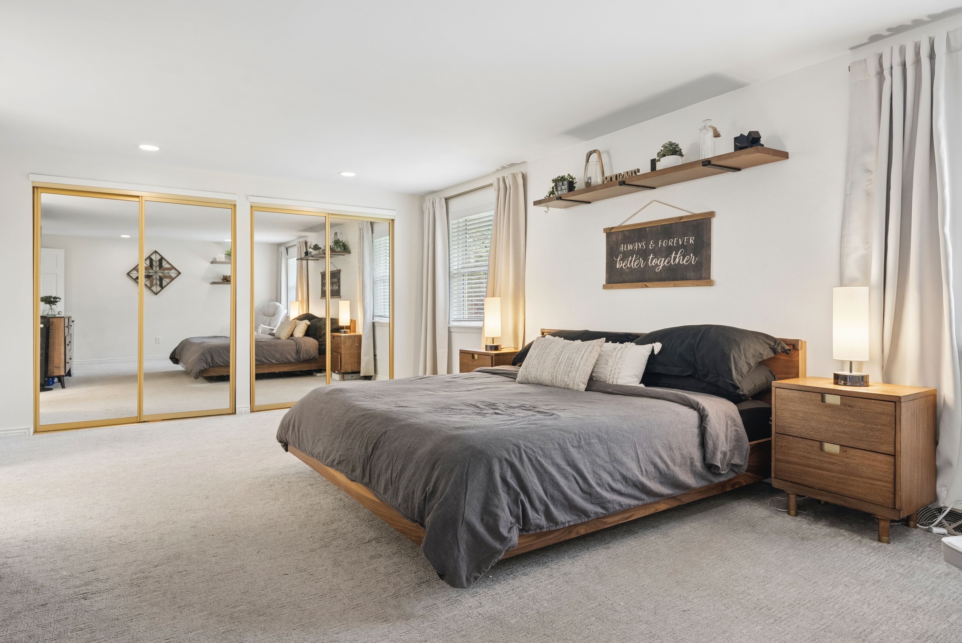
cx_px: 481
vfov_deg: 59.6
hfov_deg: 81.2
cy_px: 322
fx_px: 561
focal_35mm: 21
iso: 640
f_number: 8
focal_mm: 21
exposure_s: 1/20
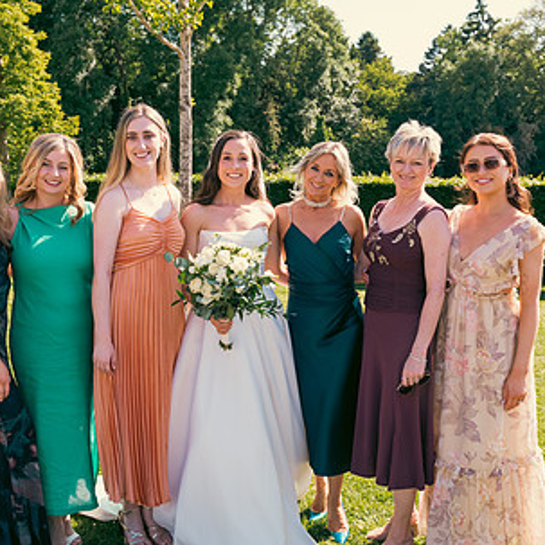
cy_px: 276
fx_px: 695
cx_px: 237
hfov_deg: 42.8
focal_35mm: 39
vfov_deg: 42.8
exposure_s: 1/400
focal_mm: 24
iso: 200
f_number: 5.6
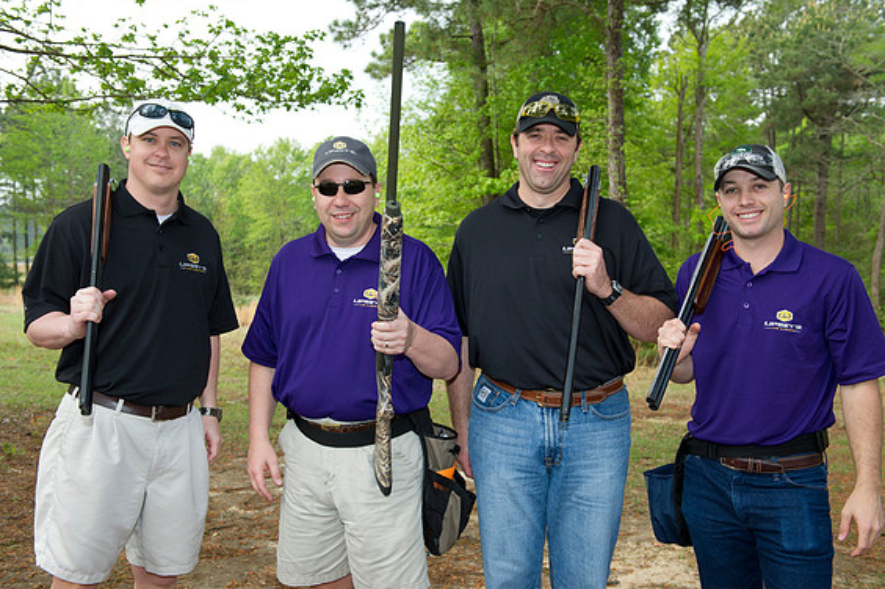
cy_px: 293
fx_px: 958
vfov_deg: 34.2
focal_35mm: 39
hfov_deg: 49.6
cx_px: 451
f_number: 5.6
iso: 320
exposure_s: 1/250
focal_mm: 38
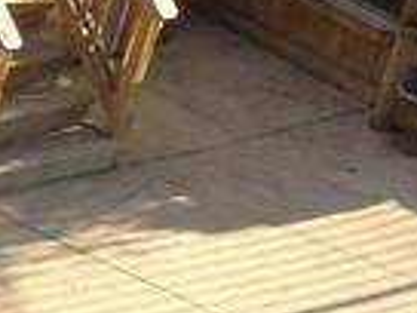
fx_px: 1819
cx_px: -1085
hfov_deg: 8.7
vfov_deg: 9.8
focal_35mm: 151
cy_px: 178
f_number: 2.8
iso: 100
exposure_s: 1/165
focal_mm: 3.61
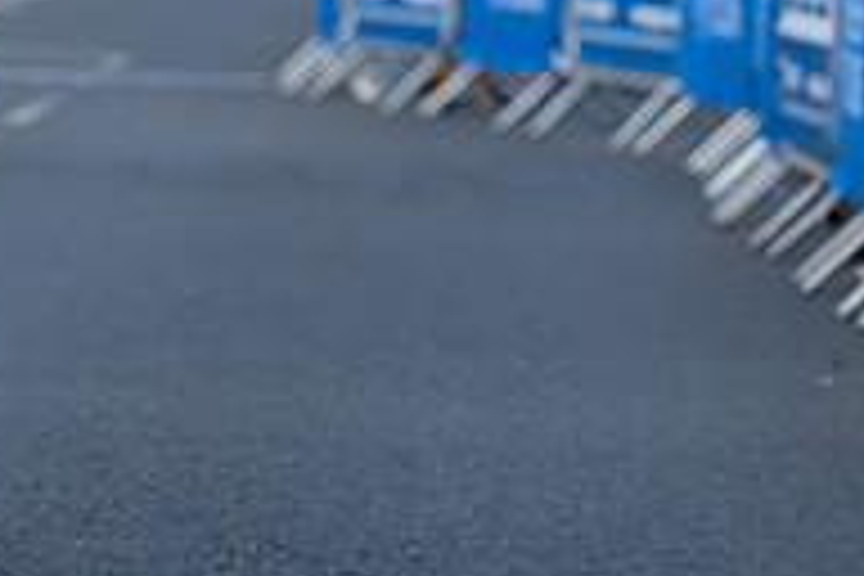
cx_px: -130
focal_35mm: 490
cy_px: 7
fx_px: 11759
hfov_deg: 4.2
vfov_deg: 2.8
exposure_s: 1/800
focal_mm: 162
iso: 2500
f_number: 3.5
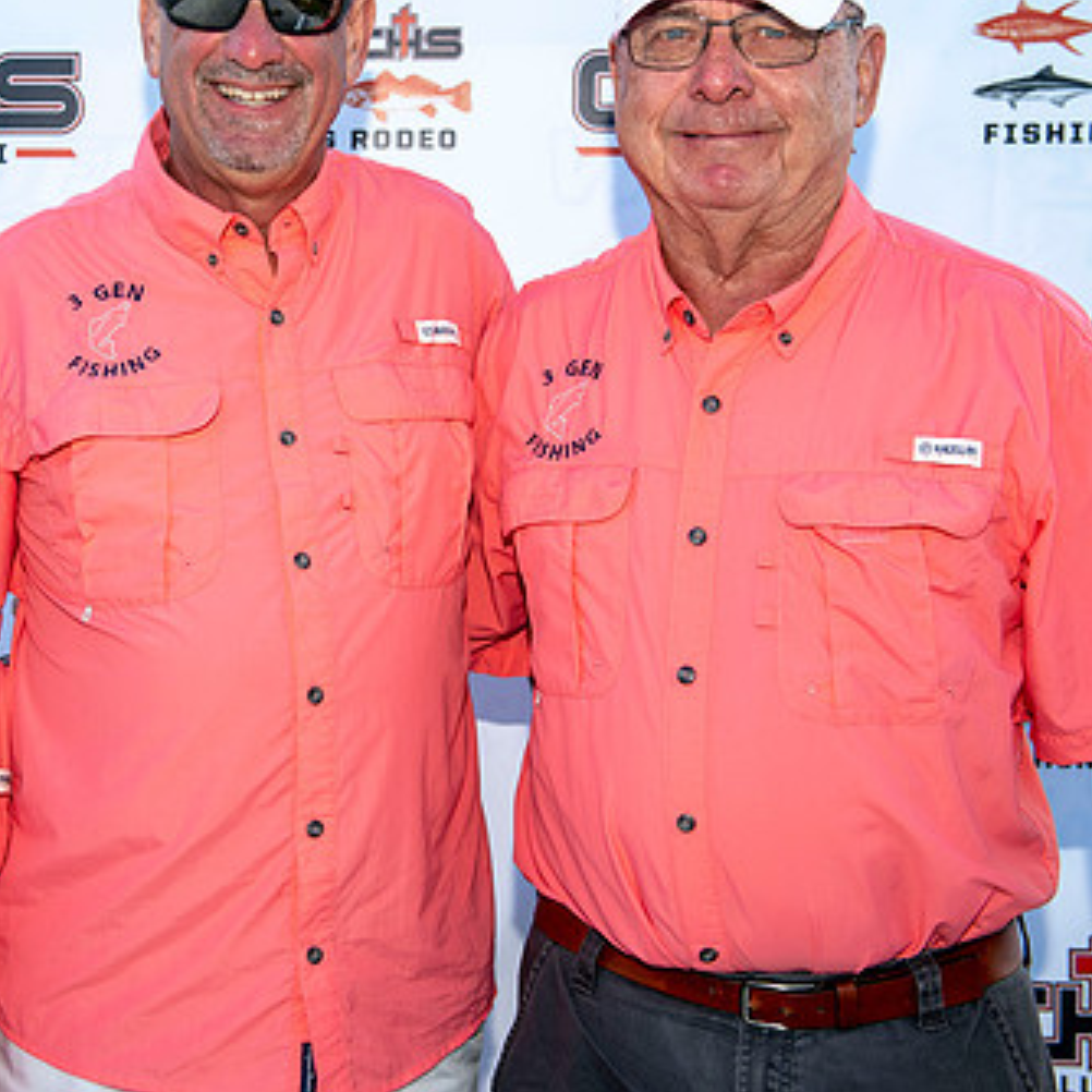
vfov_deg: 29.0
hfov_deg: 28.8
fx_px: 2106
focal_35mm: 59
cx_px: 314
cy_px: 471
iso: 50
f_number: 5
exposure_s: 1/160
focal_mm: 40
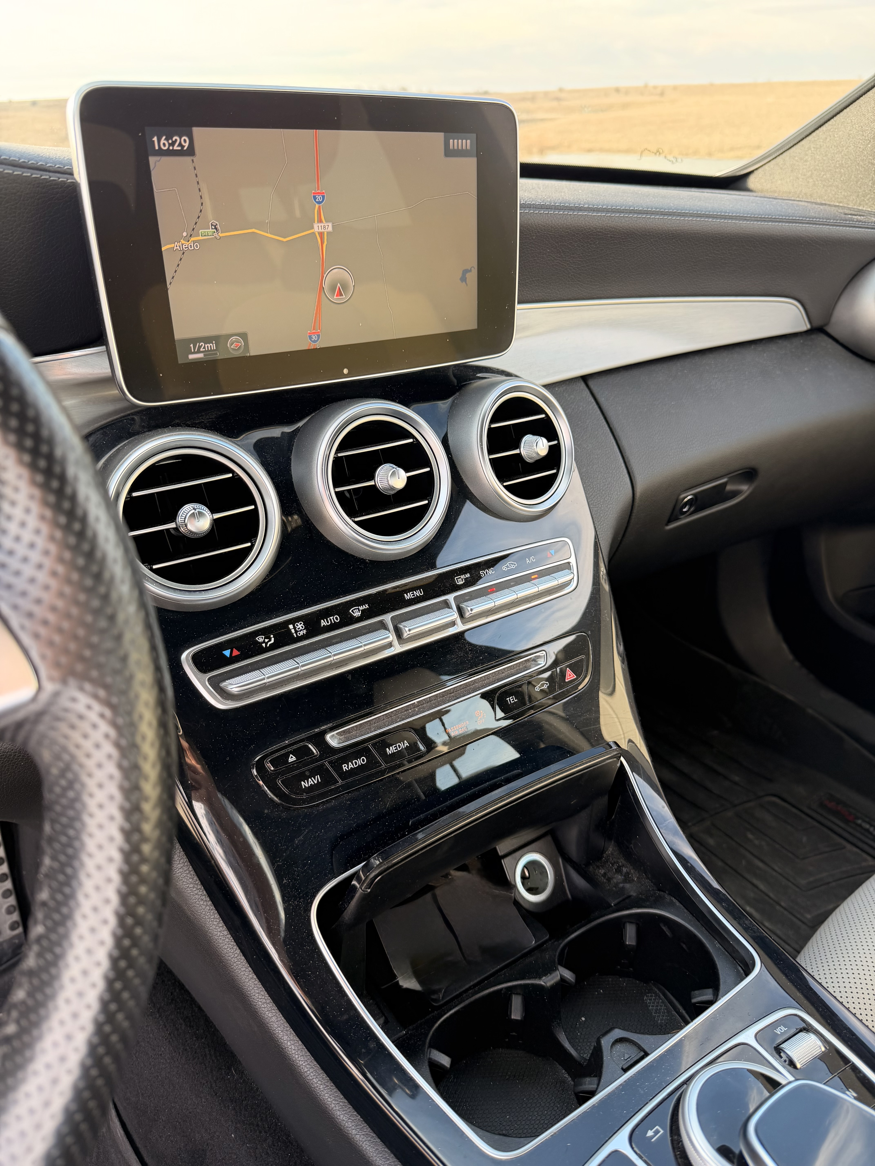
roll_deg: +0.5
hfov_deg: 56.8
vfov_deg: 71.6
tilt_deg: -29.8
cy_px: 583
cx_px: 438
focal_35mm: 24
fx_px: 809
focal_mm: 6.76
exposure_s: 1/176
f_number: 1.78
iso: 80
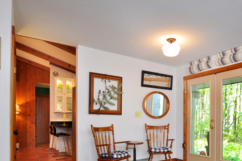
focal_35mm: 26
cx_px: 153
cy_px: 116
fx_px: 175
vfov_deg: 48.0
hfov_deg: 68.3
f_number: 4
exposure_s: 1/40
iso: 400
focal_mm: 10
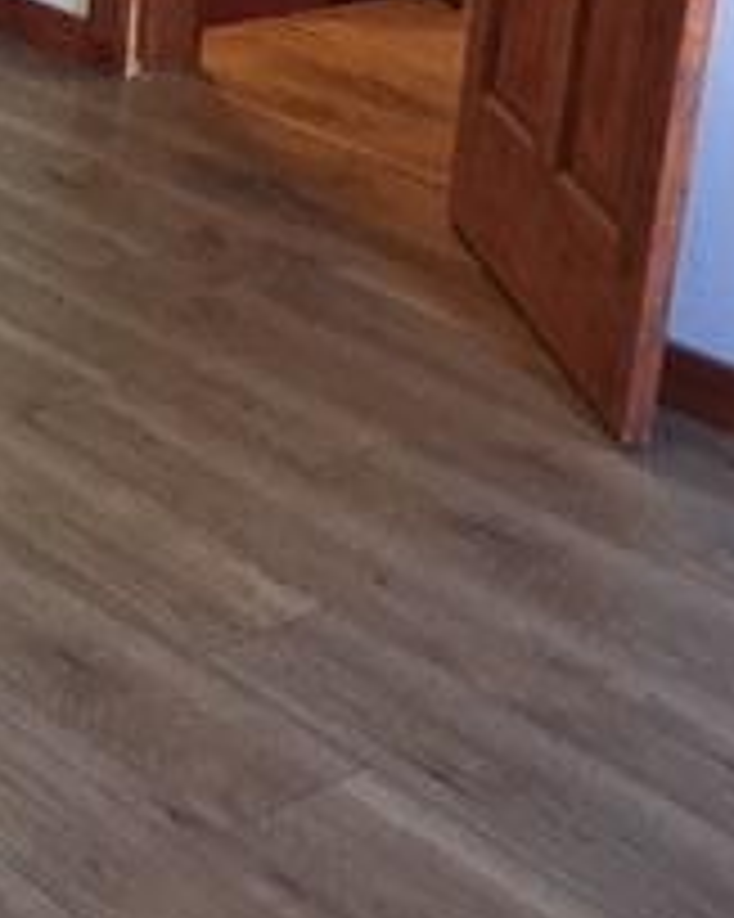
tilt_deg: -15.4
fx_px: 2419
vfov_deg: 20.6
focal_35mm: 89
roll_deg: -2.0
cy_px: -63
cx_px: -261
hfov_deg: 16.2
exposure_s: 1/30
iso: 200
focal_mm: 4.15
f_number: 2.2
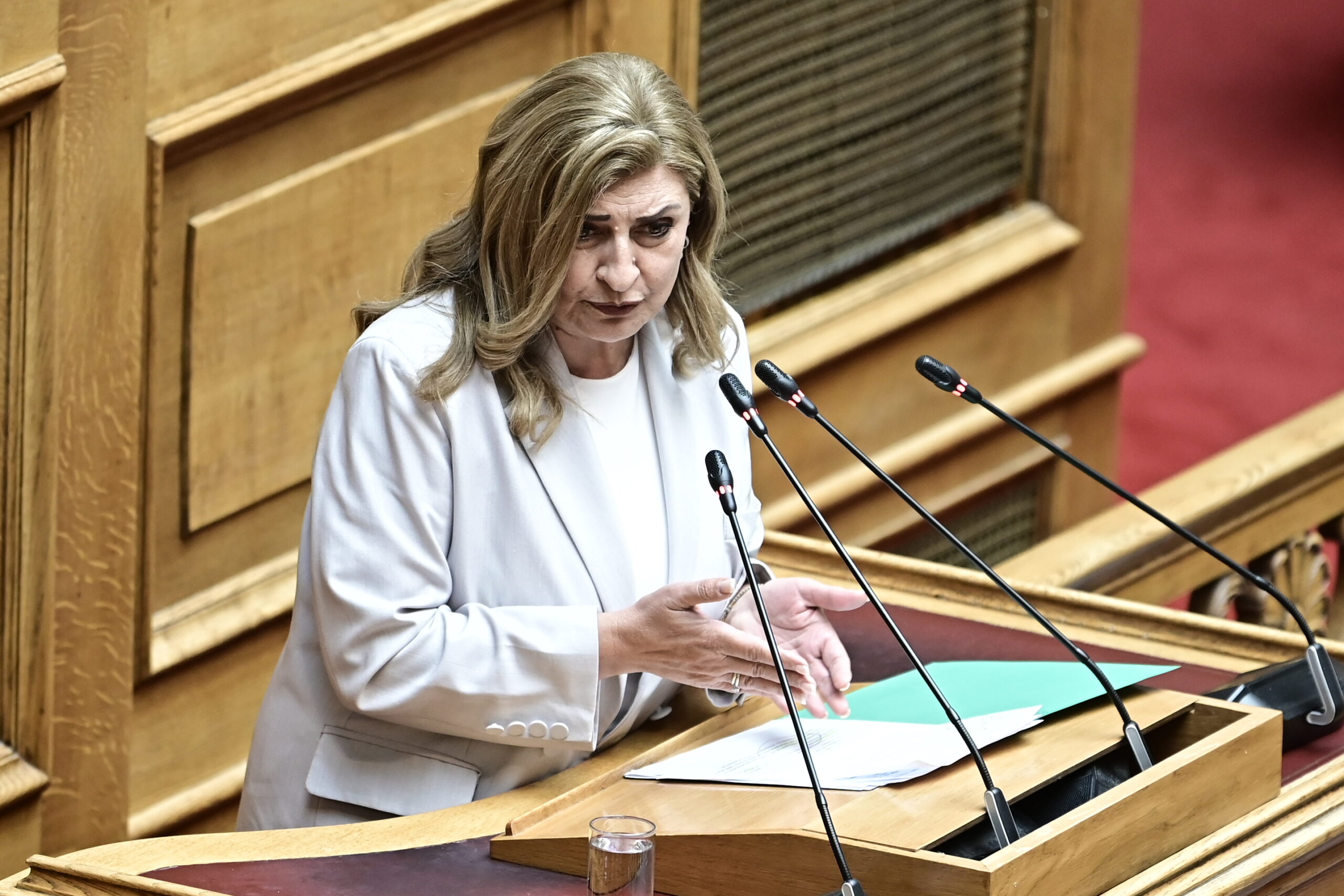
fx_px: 11200
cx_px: 672
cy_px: 448
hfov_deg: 6.9
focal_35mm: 300
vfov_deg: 4.6
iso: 800
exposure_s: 1/250
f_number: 2.8
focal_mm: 200
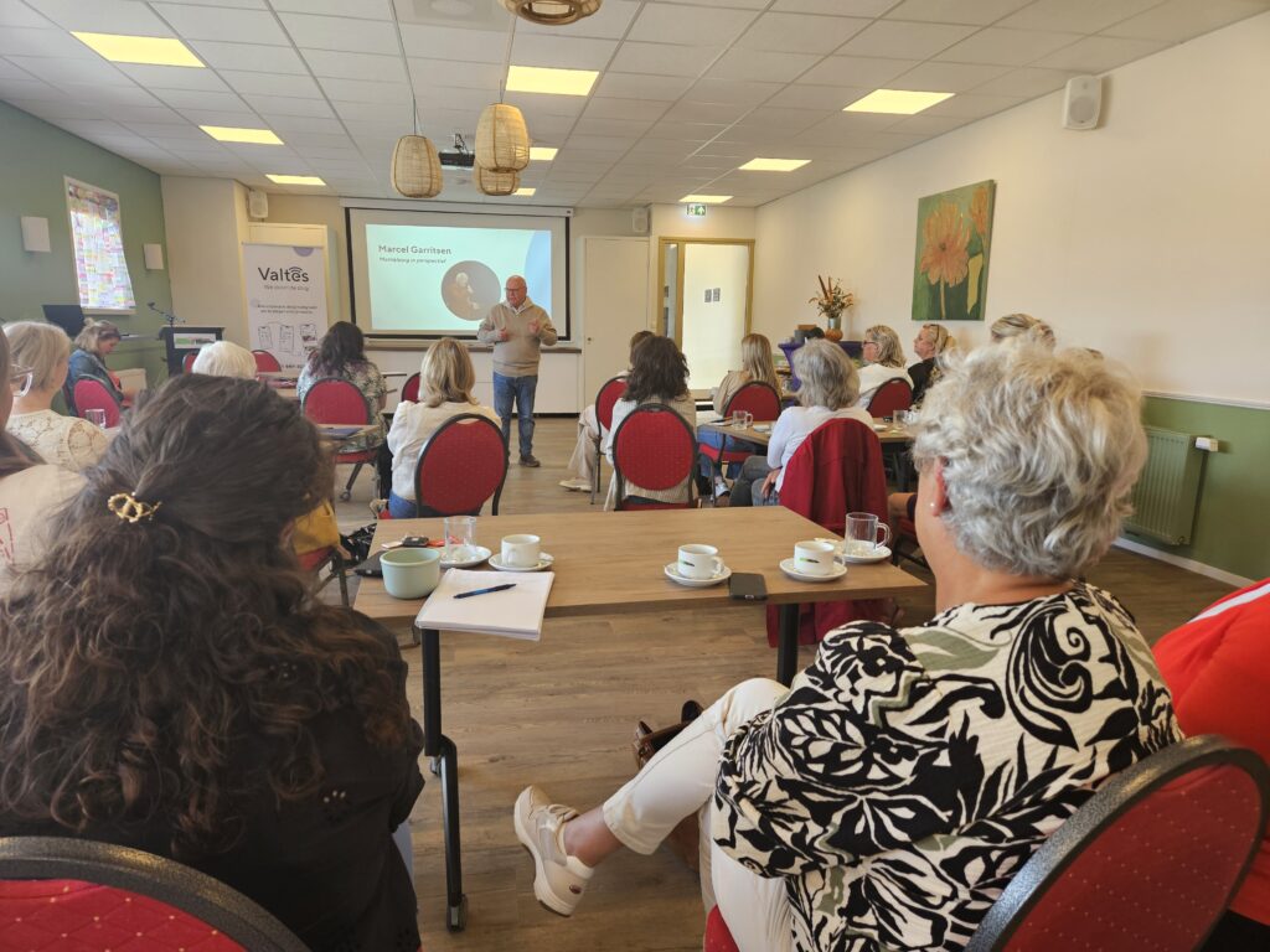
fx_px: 844
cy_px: 476
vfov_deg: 58.9
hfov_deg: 73.9
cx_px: 635
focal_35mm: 23
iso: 125
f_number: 1.8
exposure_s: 1/61.3
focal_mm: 5.4
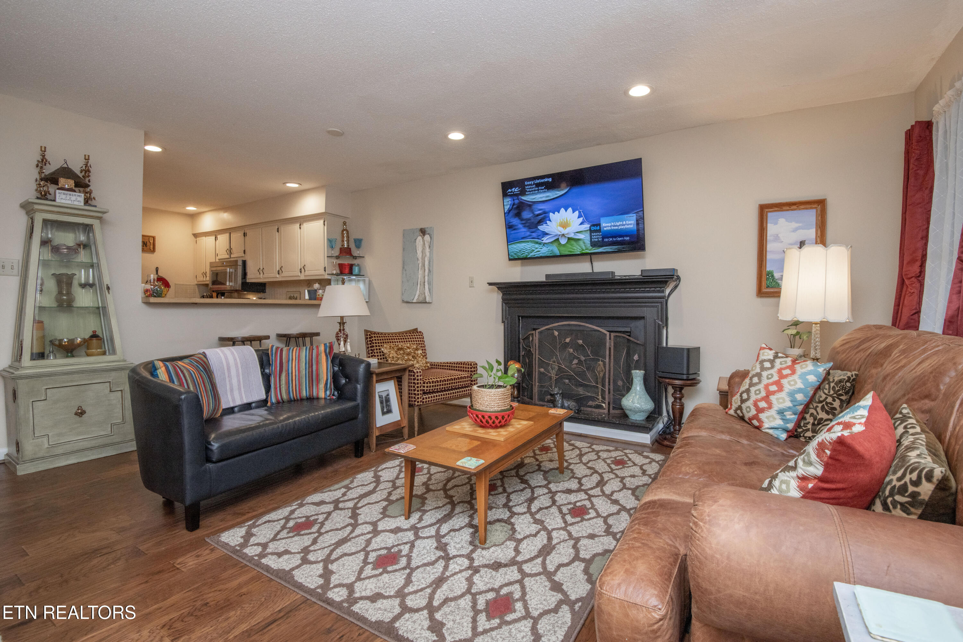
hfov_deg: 96.7
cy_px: 321
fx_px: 428
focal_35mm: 16
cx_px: 482
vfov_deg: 73.7
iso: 320
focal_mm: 16
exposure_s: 1/60
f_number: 11
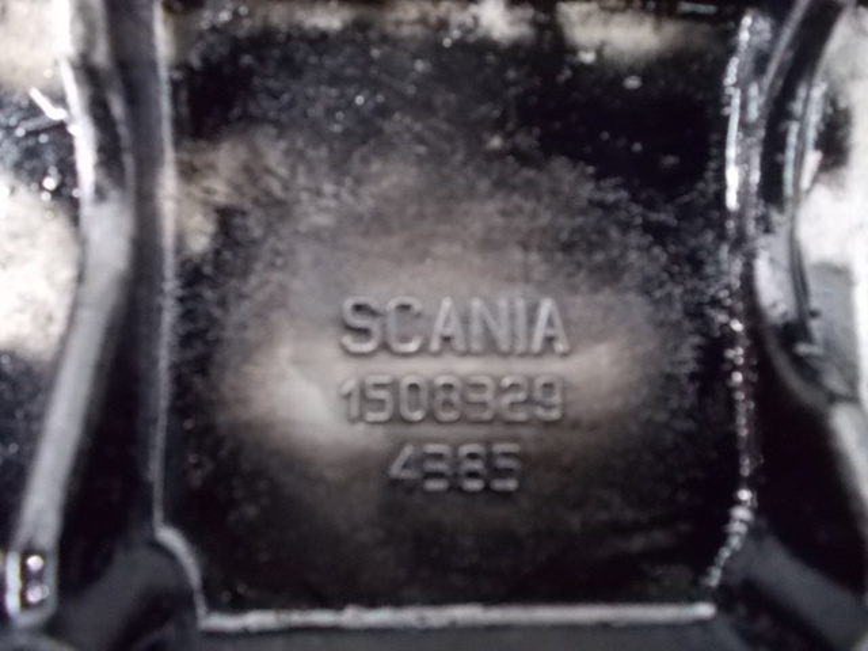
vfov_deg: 48.2
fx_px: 727
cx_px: 434
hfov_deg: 61.7
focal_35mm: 29
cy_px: 326
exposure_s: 1/5
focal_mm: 4.1
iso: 400
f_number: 3.3
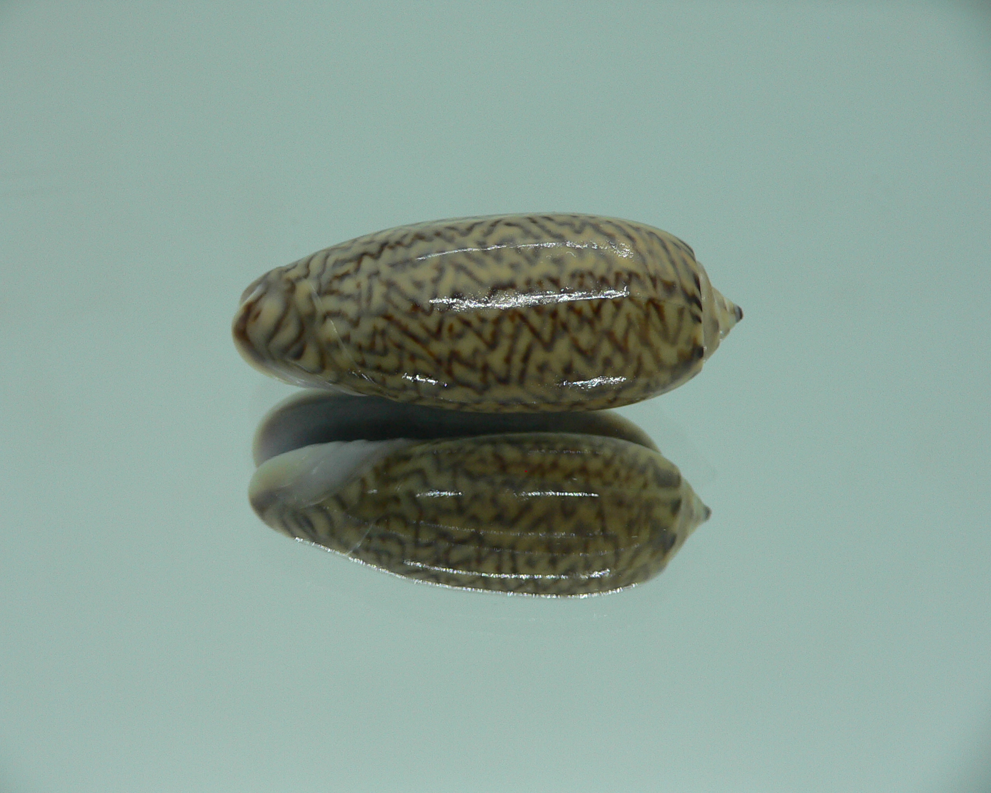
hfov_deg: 49.1
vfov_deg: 40.1
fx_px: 1085
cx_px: 466
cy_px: 392
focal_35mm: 37
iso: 80
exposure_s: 1/60
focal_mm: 4.6
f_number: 2.8
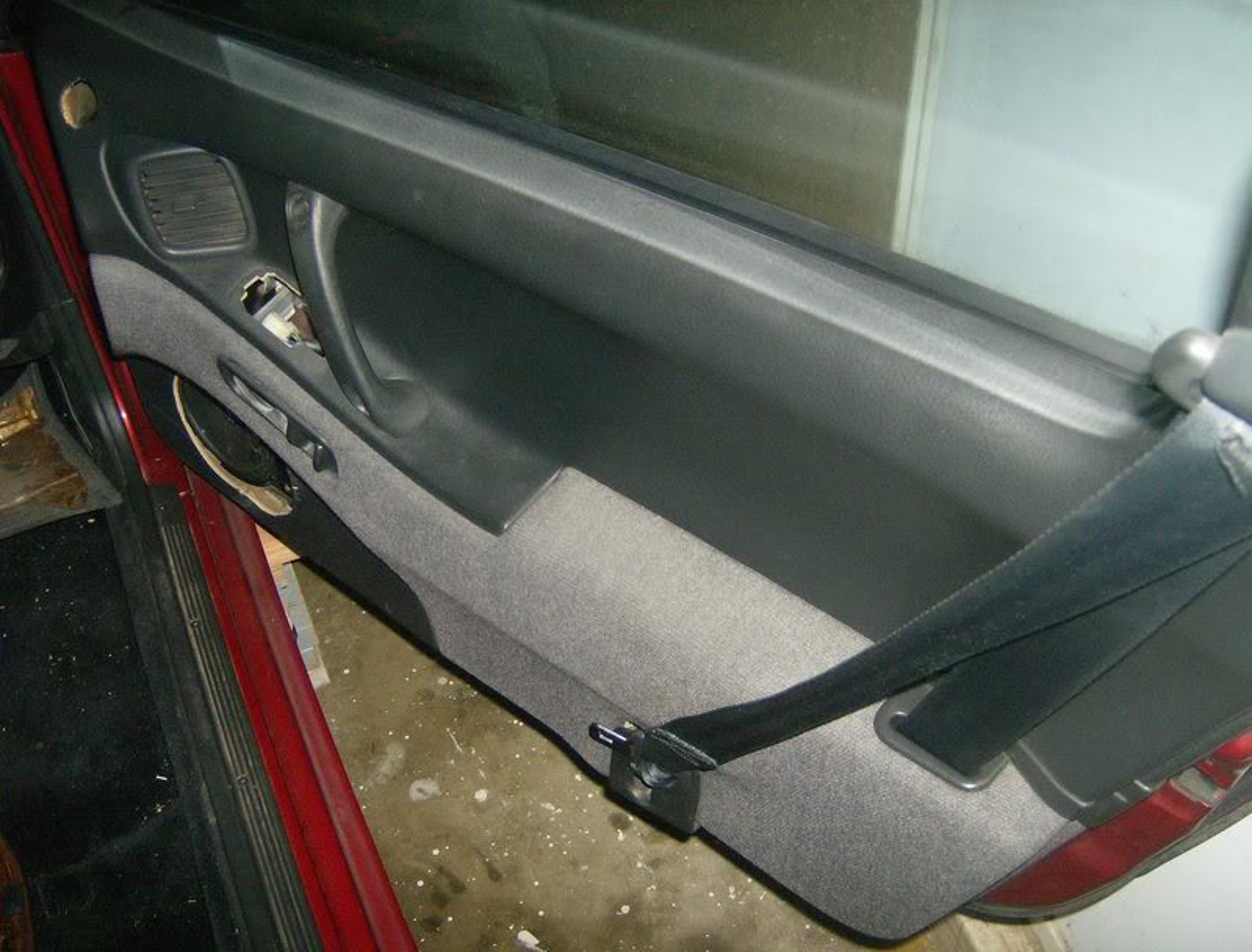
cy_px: 476
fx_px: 1308
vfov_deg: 40.0
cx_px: 626
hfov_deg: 51.1
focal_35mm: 36
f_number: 2.8
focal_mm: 6
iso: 200
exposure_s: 1/60
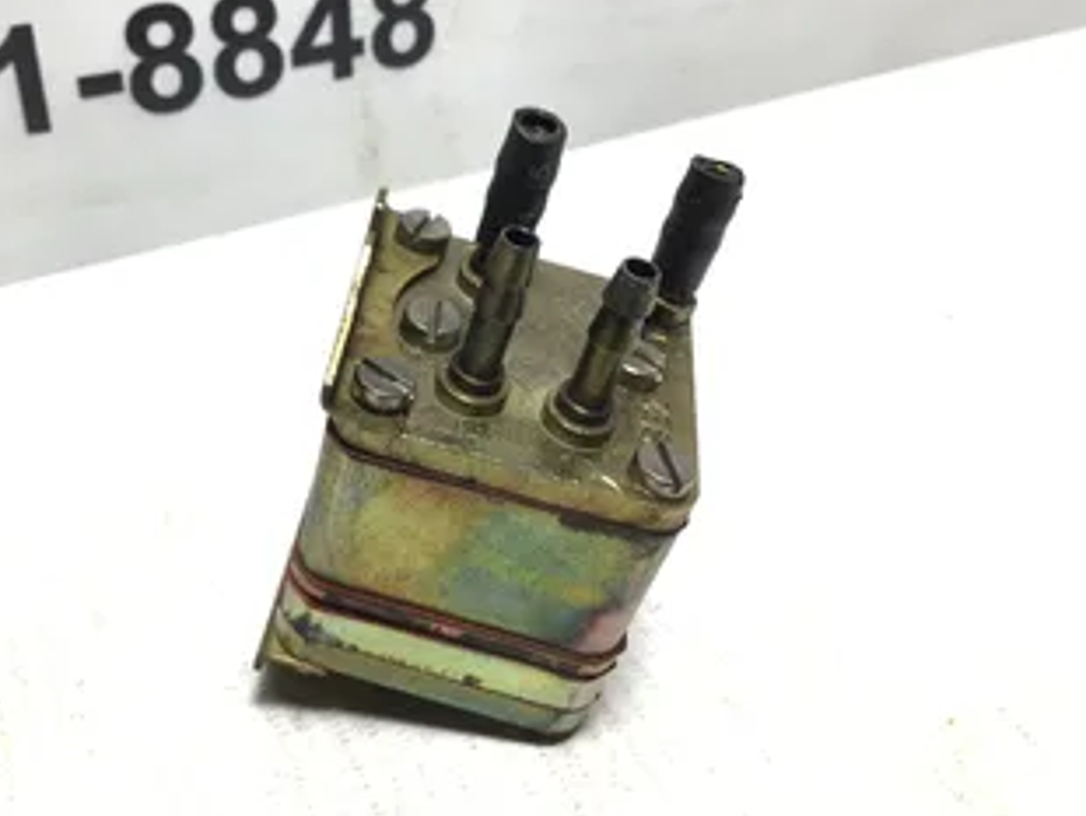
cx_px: 406
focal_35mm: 40
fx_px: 1256
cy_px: 336
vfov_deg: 35.9
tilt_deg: -36.6
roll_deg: +0.1
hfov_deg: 46.4
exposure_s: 1/60
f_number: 2.4
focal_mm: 3.3
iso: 25
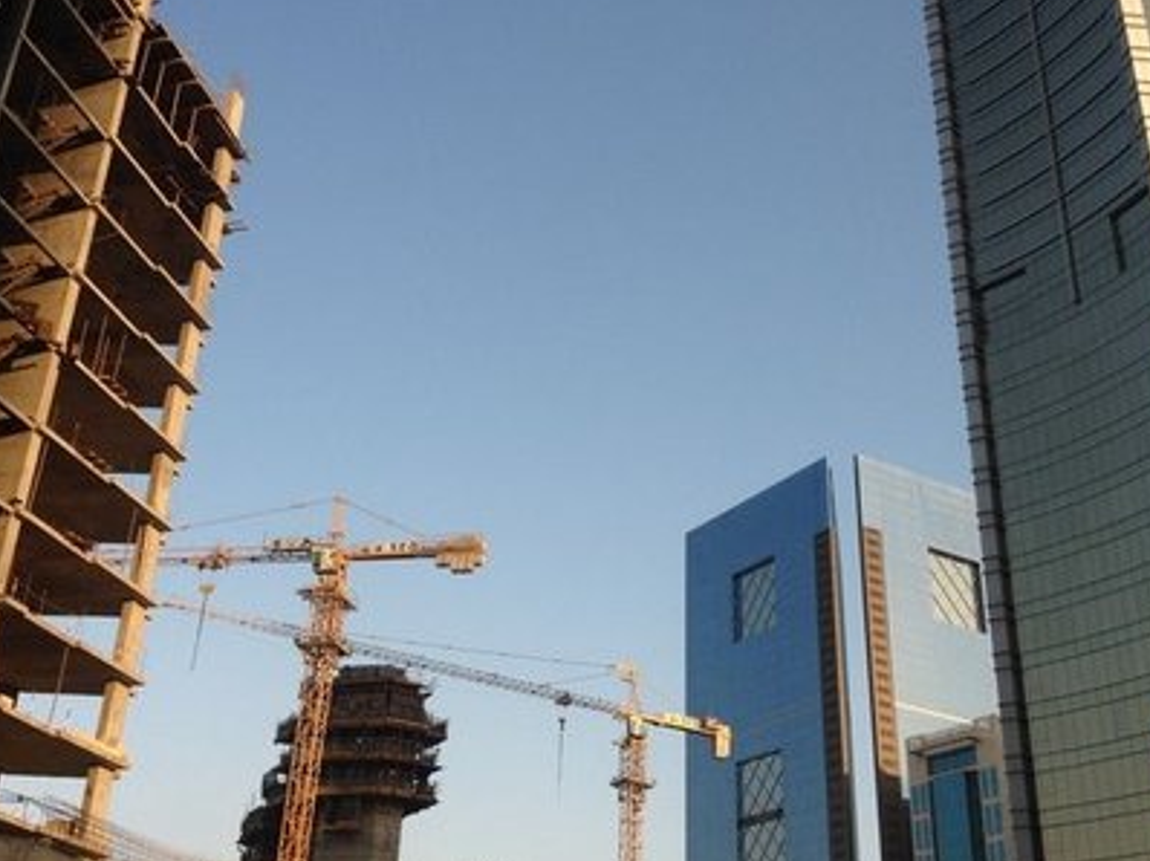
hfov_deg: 43.0
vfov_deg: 32.8
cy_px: 449
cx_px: 569
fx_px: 1461
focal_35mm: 44
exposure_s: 1/873
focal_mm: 4.28
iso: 50
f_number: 2.4
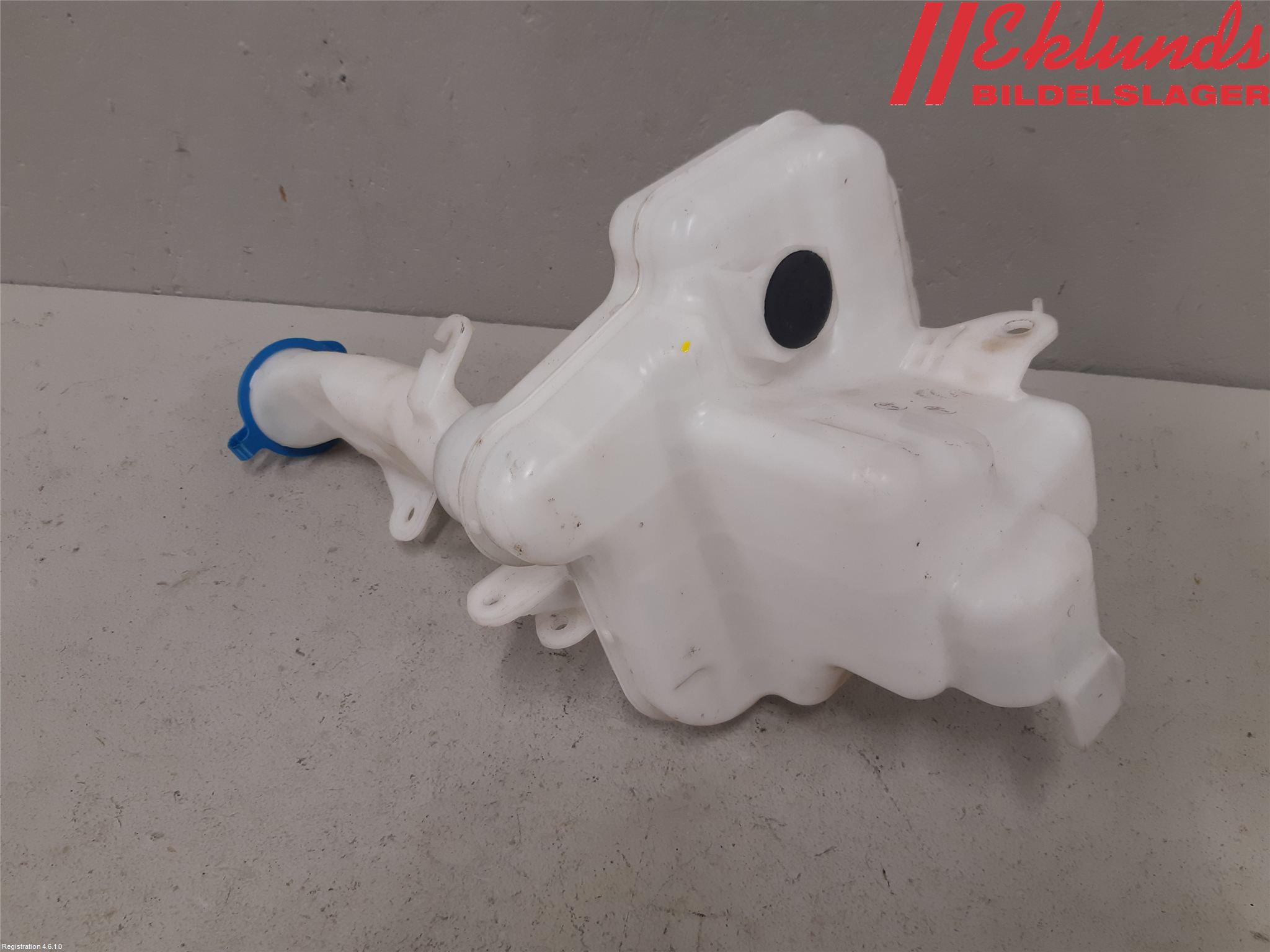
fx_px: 954
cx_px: 635
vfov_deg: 53.1
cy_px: 476
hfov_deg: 67.3
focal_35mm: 26
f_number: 1.7
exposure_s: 1/50
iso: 80
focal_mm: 3.93
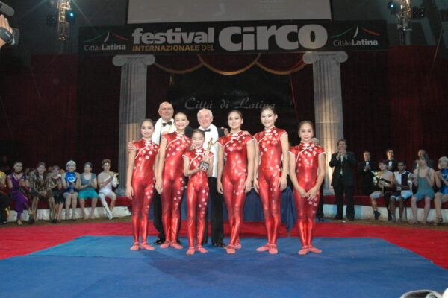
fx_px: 373
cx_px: 224
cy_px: 149
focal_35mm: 30
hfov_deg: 61.9
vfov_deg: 43.6
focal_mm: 20
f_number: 6.3
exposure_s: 1/125
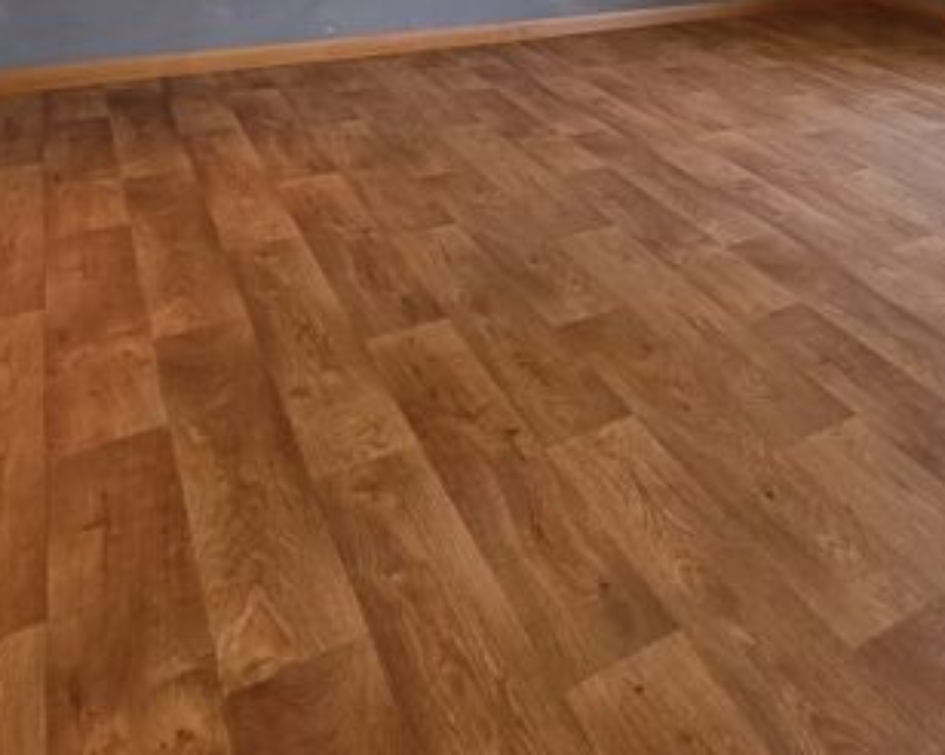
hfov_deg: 44.2
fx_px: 922
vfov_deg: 40.6
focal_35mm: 33
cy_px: 55
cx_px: 991
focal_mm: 2.2
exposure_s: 1/60
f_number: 2.2
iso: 200
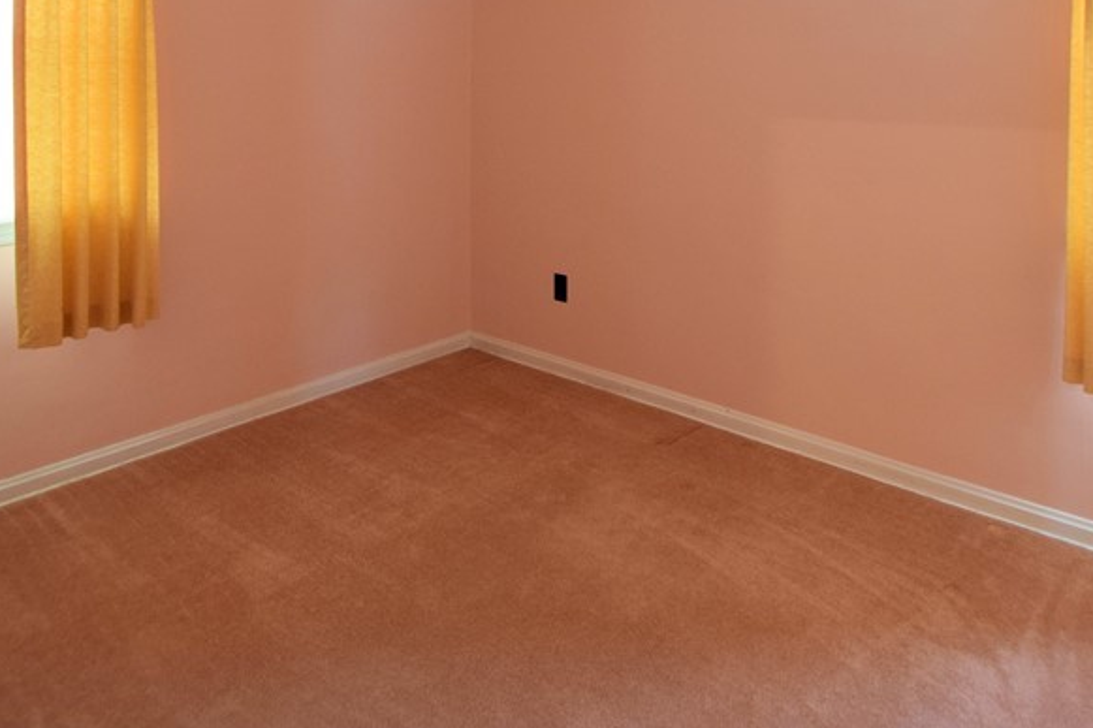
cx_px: 533
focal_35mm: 28
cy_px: 55
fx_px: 850
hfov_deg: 65.5
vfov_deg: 42.1
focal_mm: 10
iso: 450
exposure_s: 1/15
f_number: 3.5
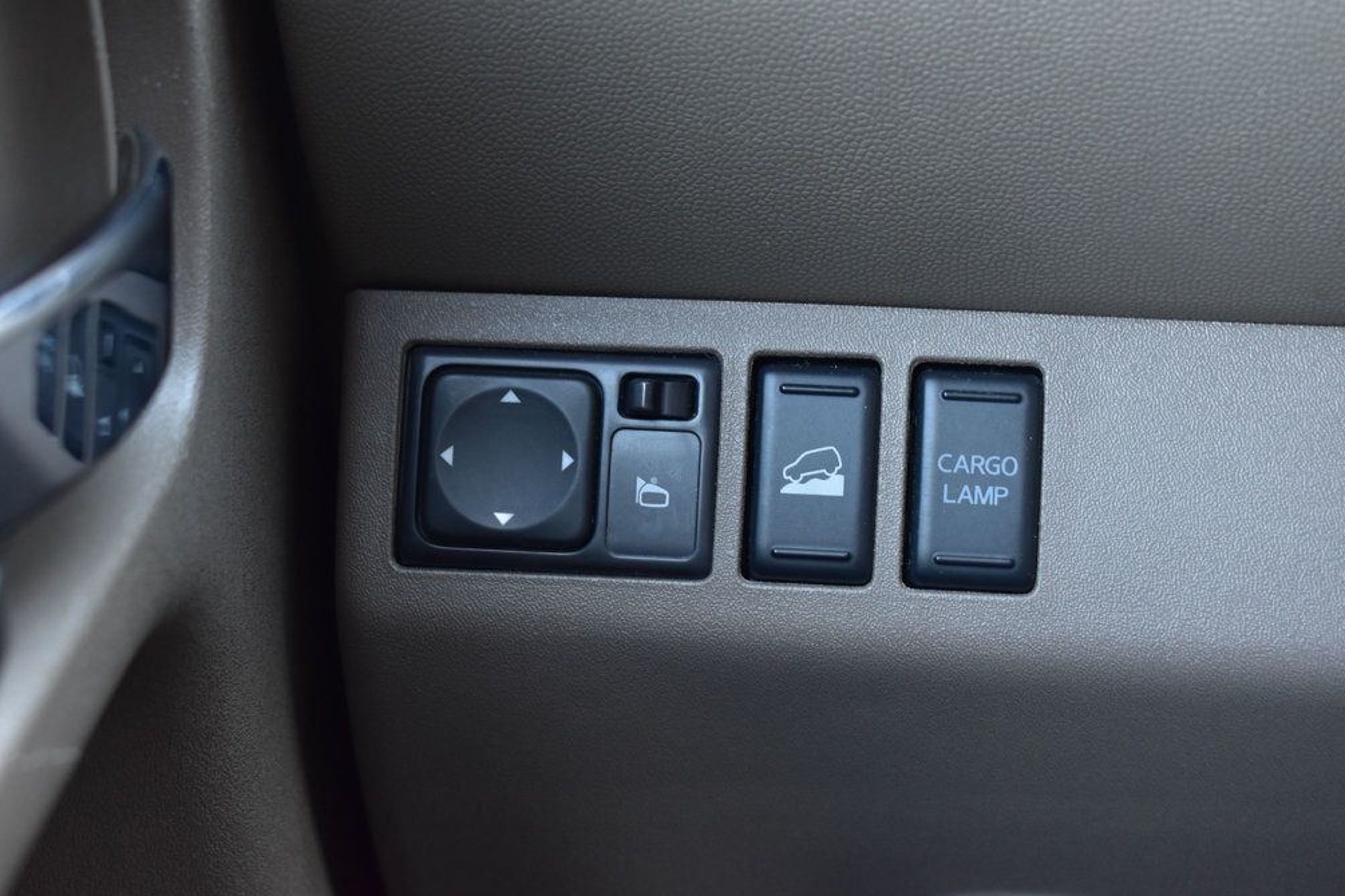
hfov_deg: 36.2
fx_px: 2055
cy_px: 445
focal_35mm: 55
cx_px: 669
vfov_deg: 24.6
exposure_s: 1/15
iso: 1000
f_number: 6.3
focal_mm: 36
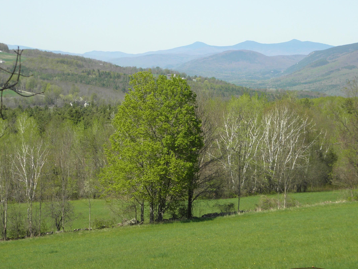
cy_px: 121
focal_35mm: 106
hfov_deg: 18.5
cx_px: 179
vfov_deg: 14.0
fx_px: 1096
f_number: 4.5
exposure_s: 1/400
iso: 100
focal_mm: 16
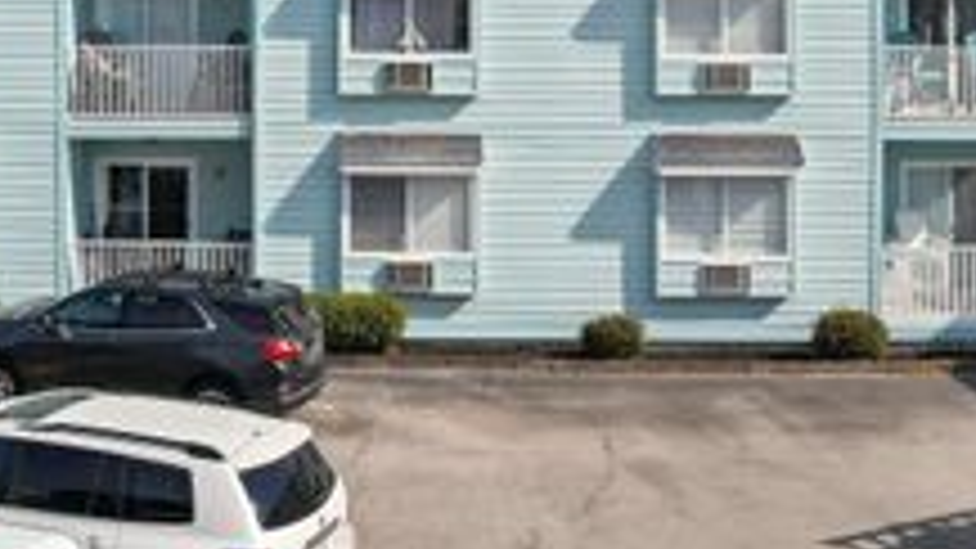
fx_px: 1371
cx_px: 274
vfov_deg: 21.7
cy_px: -25
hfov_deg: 38.4
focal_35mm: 53
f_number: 2.8
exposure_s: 1/400
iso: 120
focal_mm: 8.38
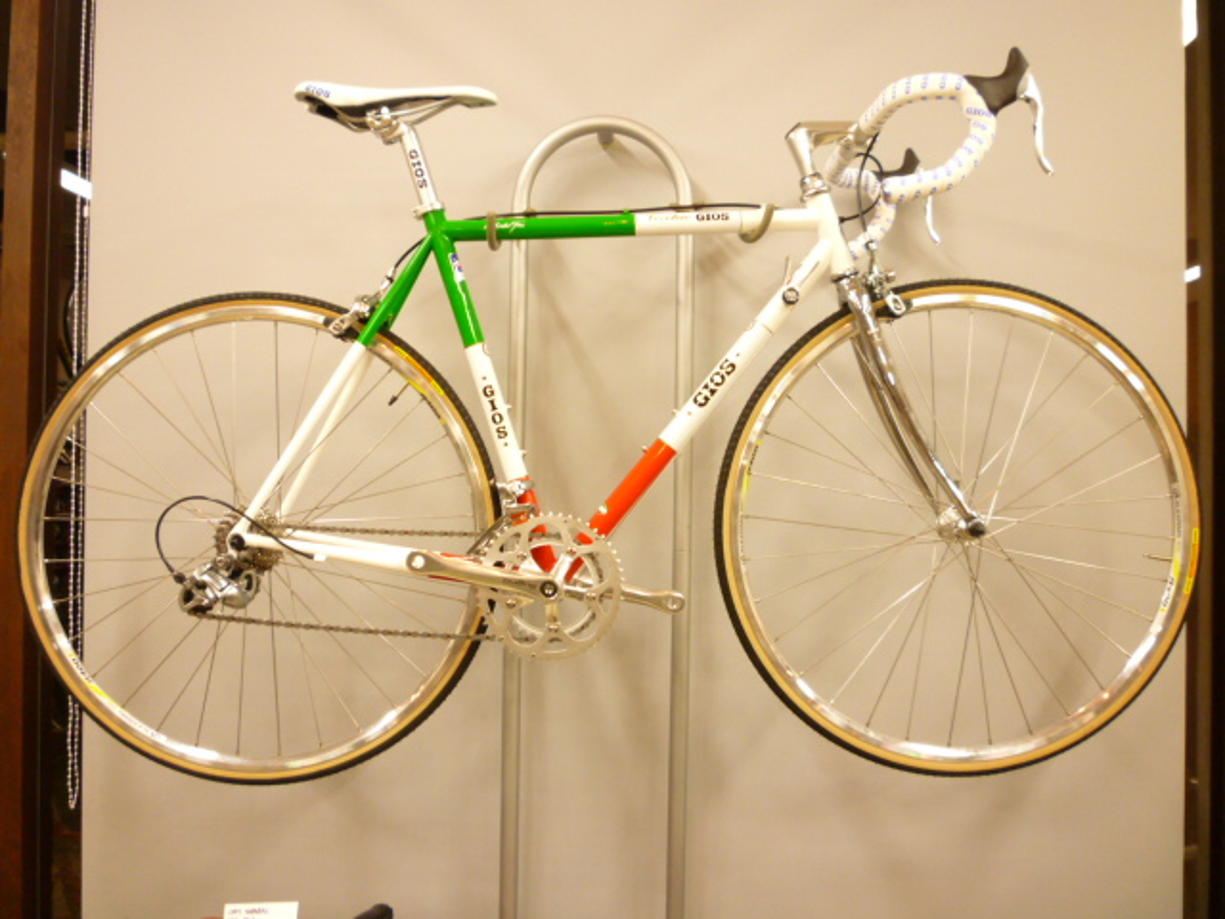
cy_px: 460
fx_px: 1026
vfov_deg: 48.2
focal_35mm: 29
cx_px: 612
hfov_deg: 61.7
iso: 320
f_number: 3.3
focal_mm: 5.2
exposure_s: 1/30
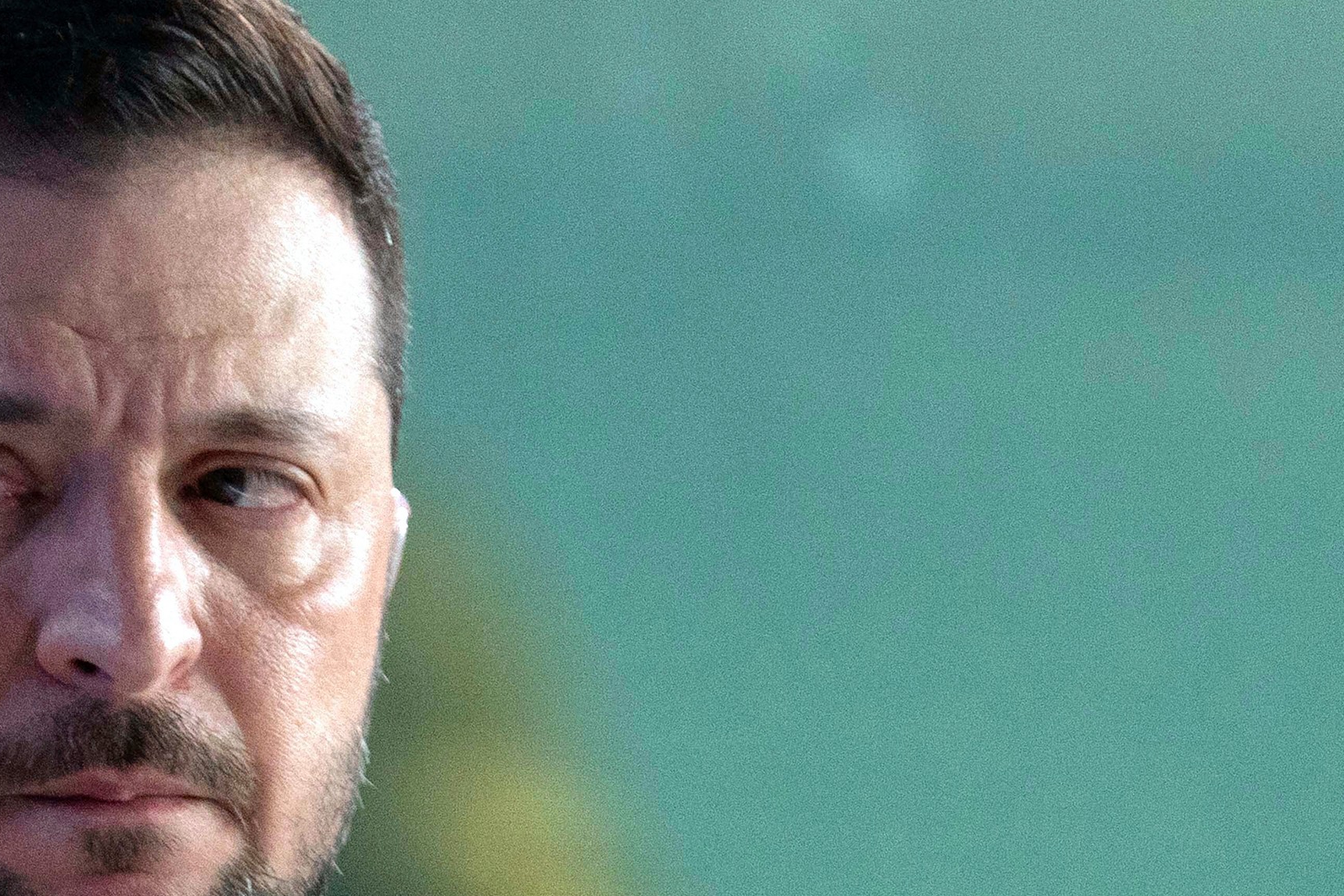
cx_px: 271
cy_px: 892
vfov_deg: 3.7
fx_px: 13812
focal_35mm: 370
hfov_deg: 5.6
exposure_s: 1/320
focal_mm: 159
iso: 2000
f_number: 4.5
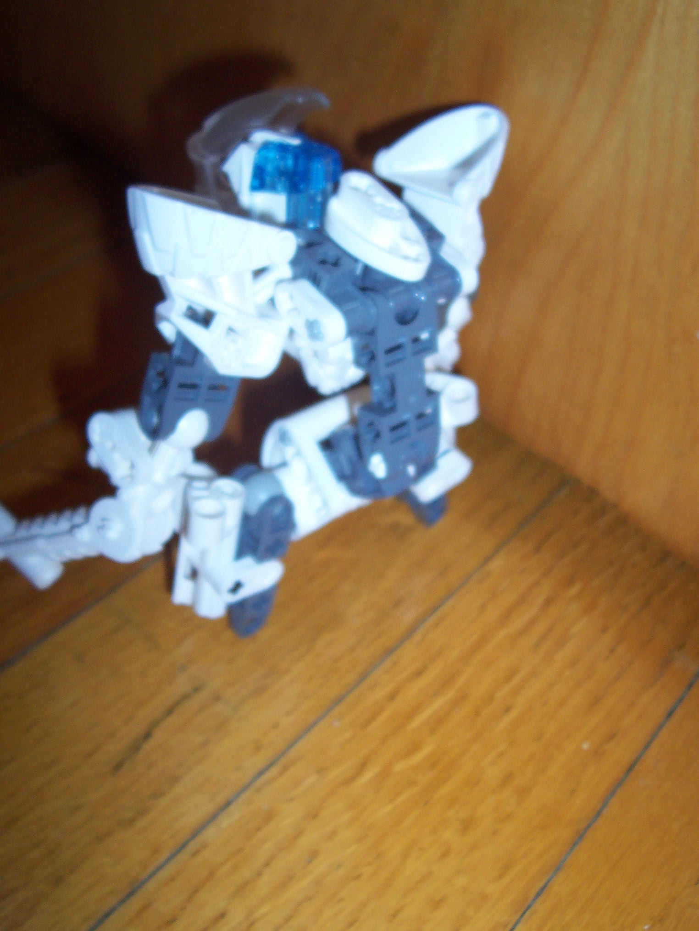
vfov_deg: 50.1
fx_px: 996
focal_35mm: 37
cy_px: 466
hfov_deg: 38.7
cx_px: 350
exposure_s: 1/60
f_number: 2.8
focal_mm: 5.6
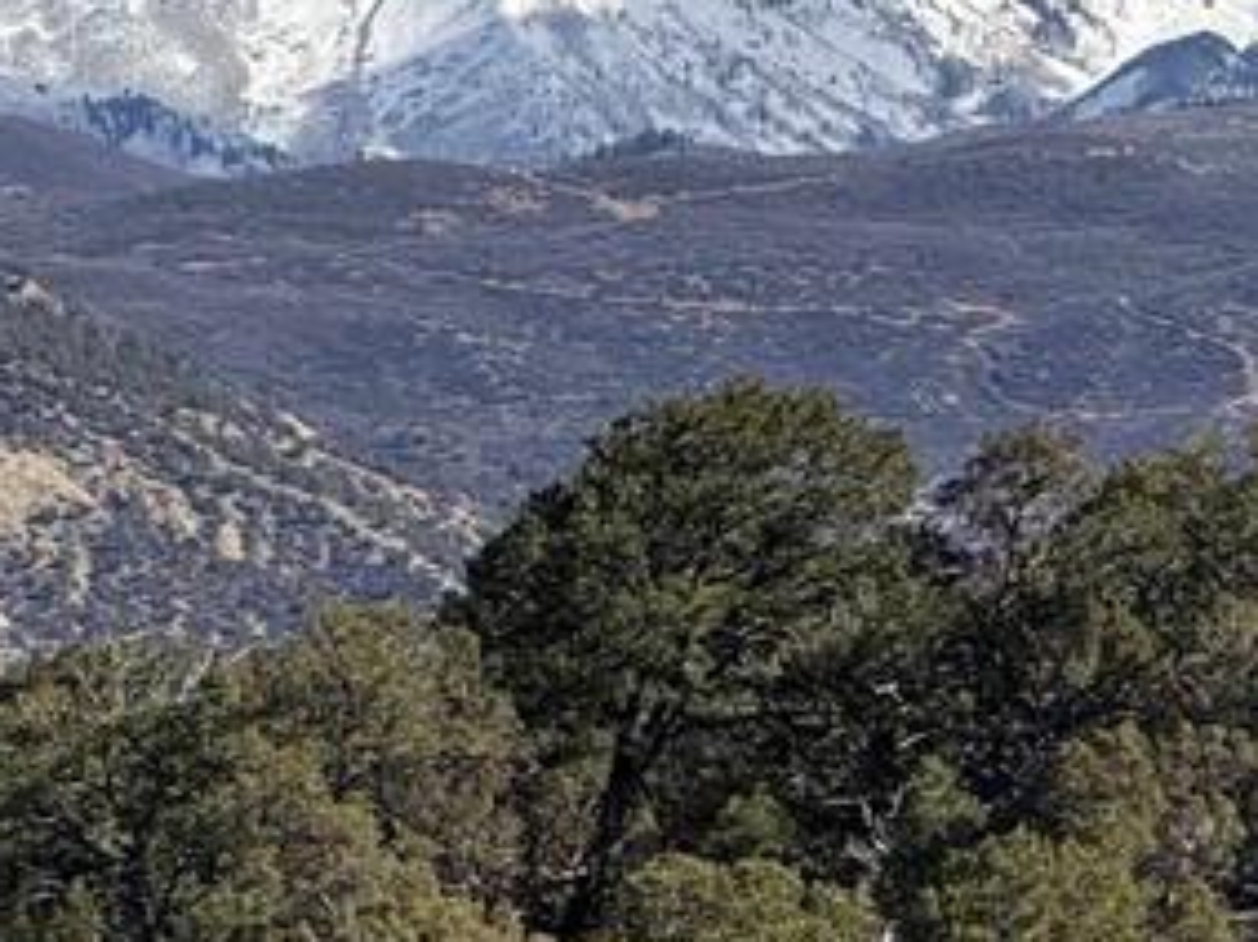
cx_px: 622
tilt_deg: +3.0
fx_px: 15766
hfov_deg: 4.6
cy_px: 62
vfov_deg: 3.4
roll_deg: -0.5
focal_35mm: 434
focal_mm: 15.66
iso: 64
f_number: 2.8
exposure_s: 1/2212
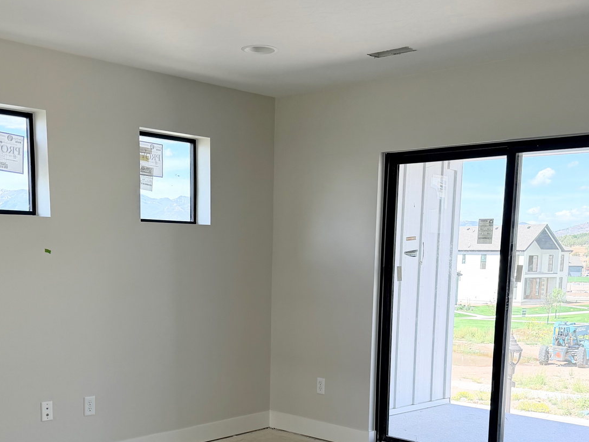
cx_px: 273
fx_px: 766
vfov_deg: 31.1
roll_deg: +0.6
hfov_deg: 42.0
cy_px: 377
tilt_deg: -9.3
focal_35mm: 45
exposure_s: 1/589
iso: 100
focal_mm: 6.76
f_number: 1.78
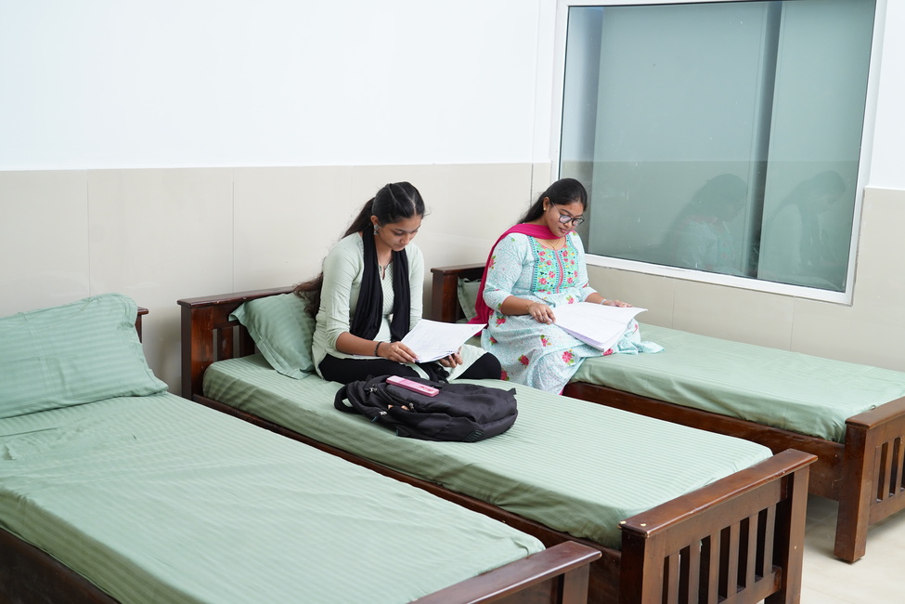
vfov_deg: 31.9
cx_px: 452
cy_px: 302
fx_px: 1056
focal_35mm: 42
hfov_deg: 46.4
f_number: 4.5
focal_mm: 42
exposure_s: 1/125
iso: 1250
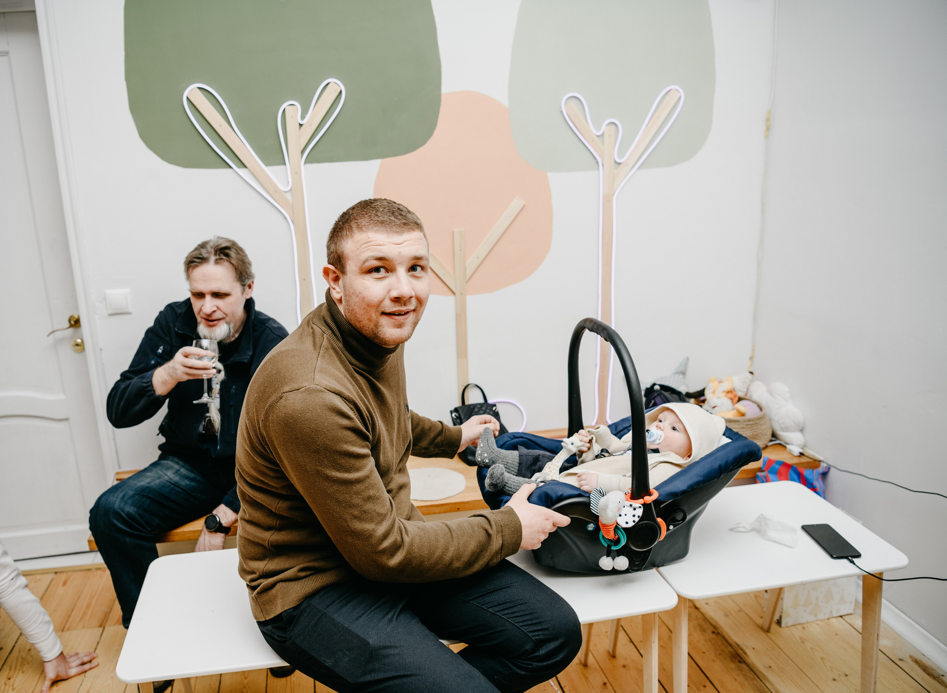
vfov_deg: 48.4
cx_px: 413
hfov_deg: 62.9
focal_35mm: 28
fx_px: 771
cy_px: 356
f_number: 3.2
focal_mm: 26
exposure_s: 1/160
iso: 125
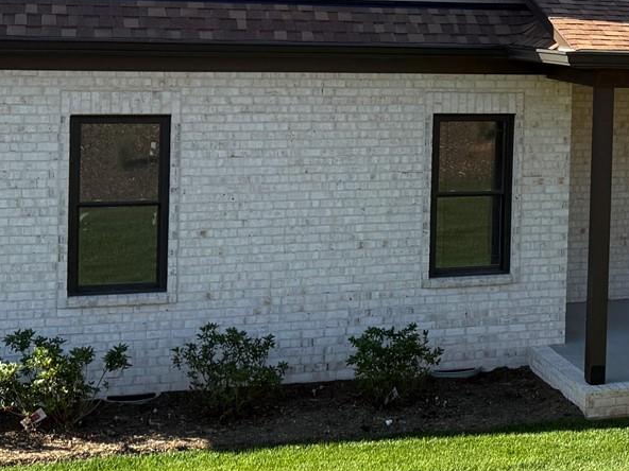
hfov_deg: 22.1
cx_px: 712
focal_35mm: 83
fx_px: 1508
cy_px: 58
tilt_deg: -1.3
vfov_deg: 17.5
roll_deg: -1.3
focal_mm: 6.76
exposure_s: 1/2232
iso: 80
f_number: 1.78
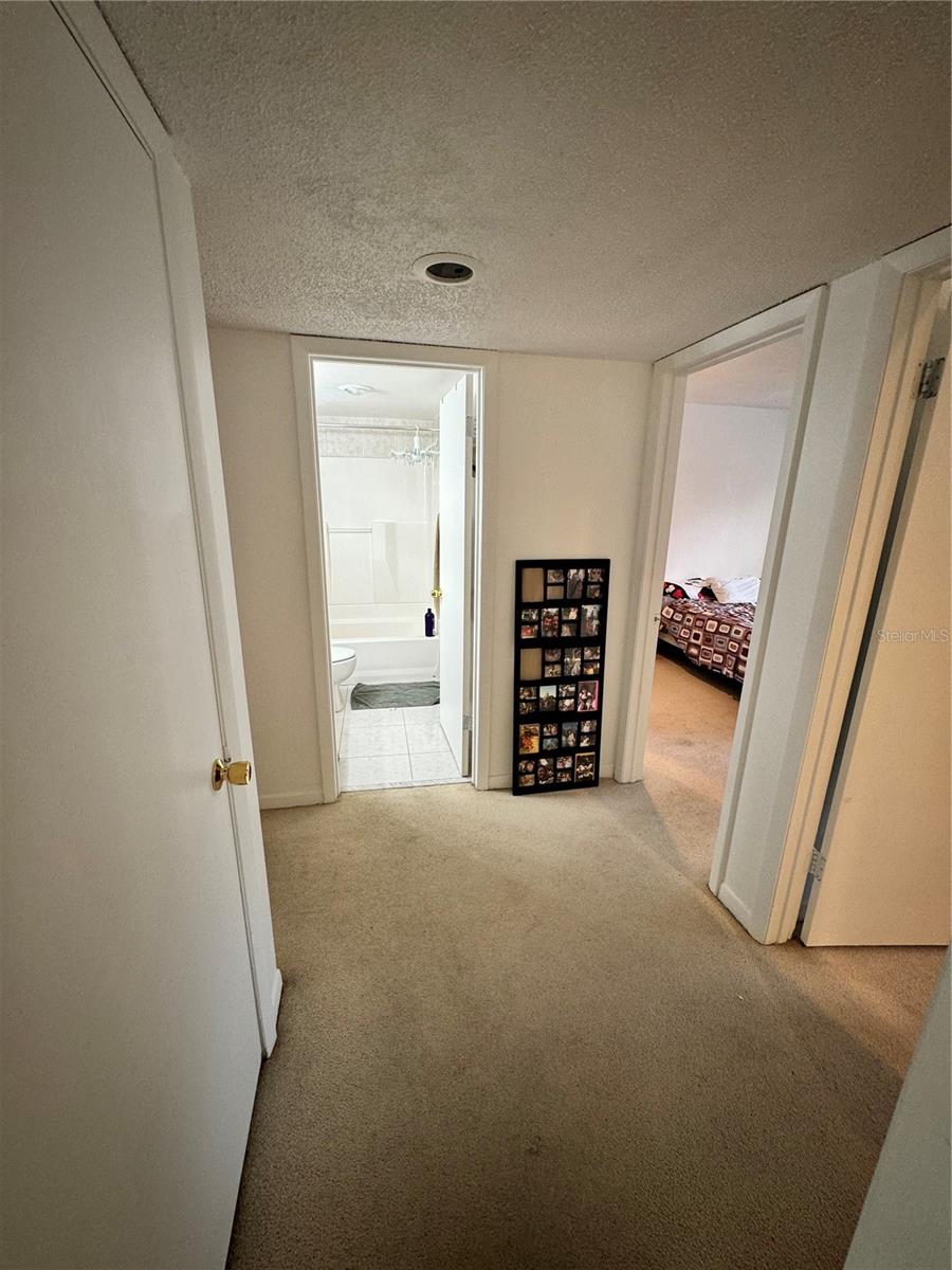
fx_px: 513
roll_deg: -1.2
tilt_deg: -16.2
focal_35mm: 14
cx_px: 476
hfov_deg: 85.7
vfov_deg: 102.1
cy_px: 635
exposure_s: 1/60
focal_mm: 2.22
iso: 200
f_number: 2.2
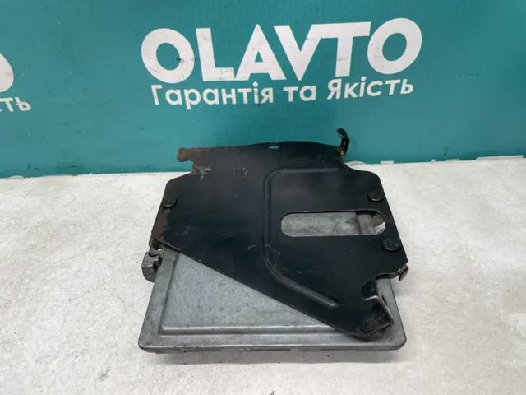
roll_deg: +3.8
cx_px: 263
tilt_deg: -37.3
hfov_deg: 67.3
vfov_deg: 53.1
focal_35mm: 26
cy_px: 198
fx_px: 395
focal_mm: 4.2
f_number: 1.6
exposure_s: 1/100
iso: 125
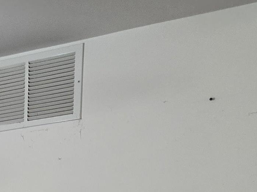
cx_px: -161
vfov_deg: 12.5
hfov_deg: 16.9
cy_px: 402
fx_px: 757
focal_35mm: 102
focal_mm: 5.4
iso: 250
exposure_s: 1/120
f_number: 1.8
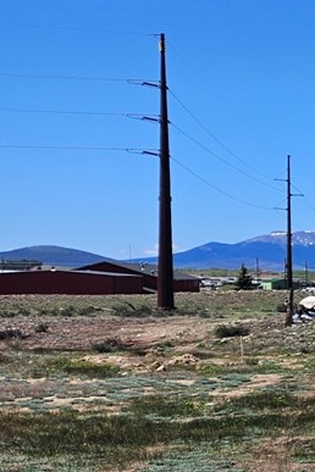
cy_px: 346
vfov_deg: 20.5
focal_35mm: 99
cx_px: 969
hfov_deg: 10.0
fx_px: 1299
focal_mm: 5.4
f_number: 1.8
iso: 25
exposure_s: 1/2216
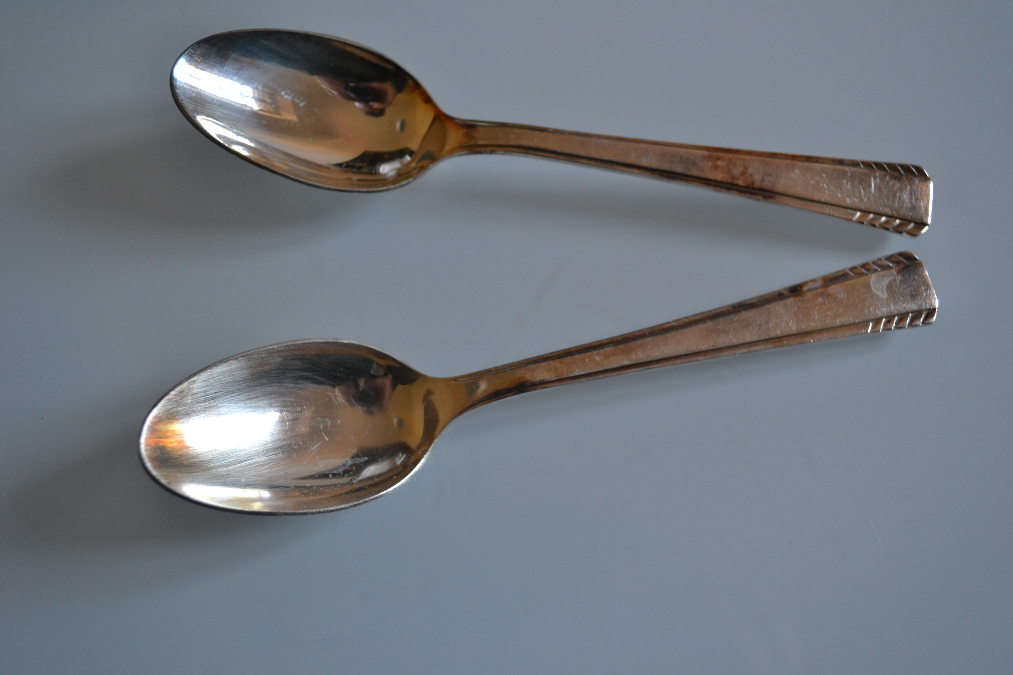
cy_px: 338
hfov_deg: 49.6
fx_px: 1097
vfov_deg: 34.2
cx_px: 506
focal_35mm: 39
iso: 400
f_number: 4.5
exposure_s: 1/80
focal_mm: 26
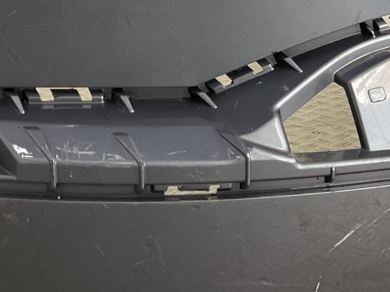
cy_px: 129
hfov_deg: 21.8
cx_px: 529
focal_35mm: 79
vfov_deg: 18.7
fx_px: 890
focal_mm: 3
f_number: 1.8
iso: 16
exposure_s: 1/172
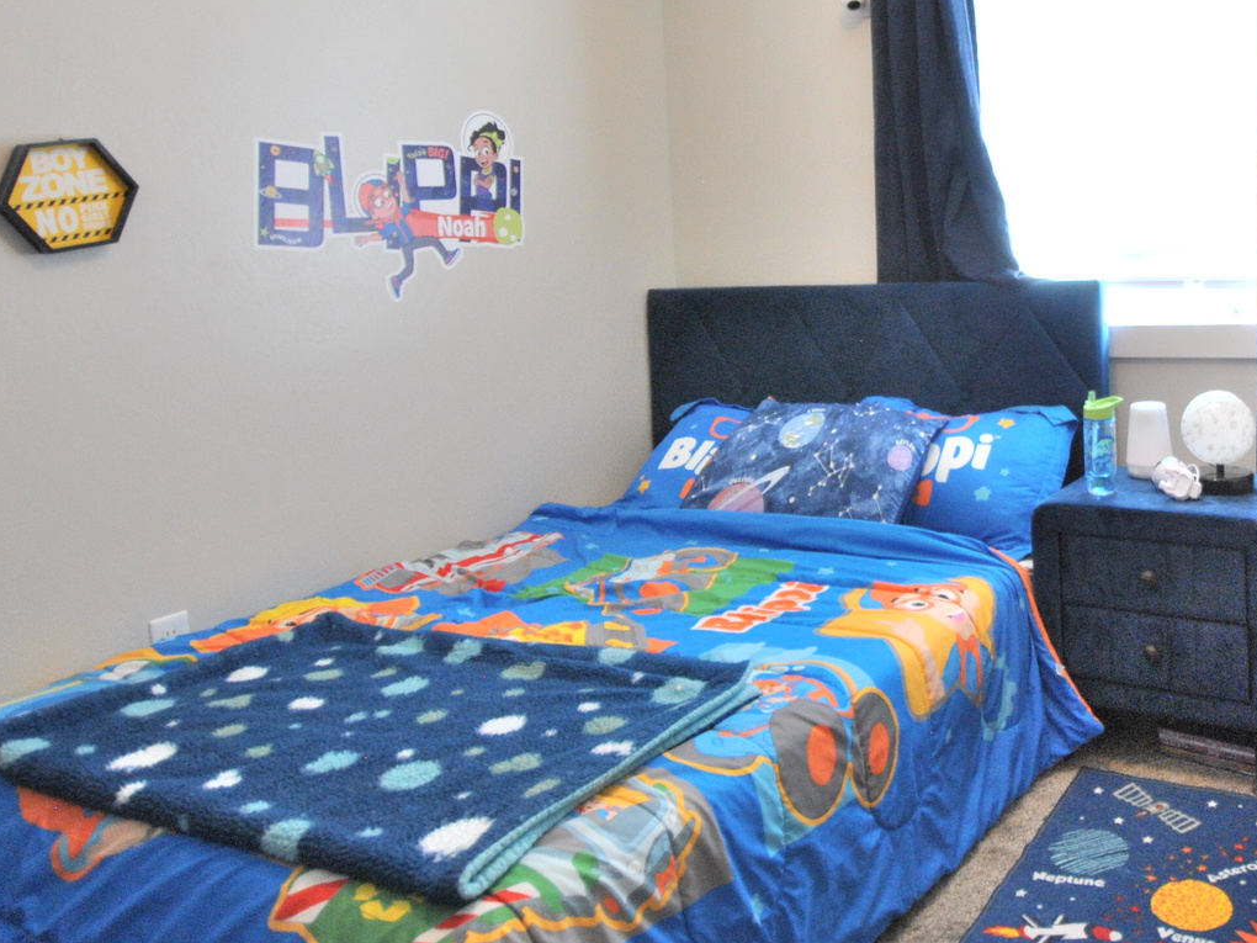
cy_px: 290
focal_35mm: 29
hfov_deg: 58.1
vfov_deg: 47.2
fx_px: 1053
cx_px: 960
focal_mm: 10
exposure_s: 1/30
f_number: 3.5
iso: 450
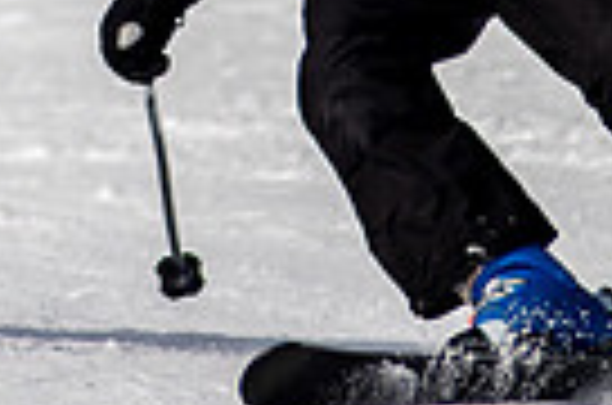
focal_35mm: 2400
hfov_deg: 0.9
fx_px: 40705
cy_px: -180
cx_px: 242
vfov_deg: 0.6
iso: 100
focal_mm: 300
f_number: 2.8
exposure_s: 1/8000
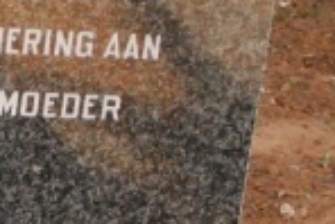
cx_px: -131
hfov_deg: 4.9
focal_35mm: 415
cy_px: 422
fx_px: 3866
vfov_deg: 3.3
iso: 1600
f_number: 5.3
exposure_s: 1/2000
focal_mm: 40
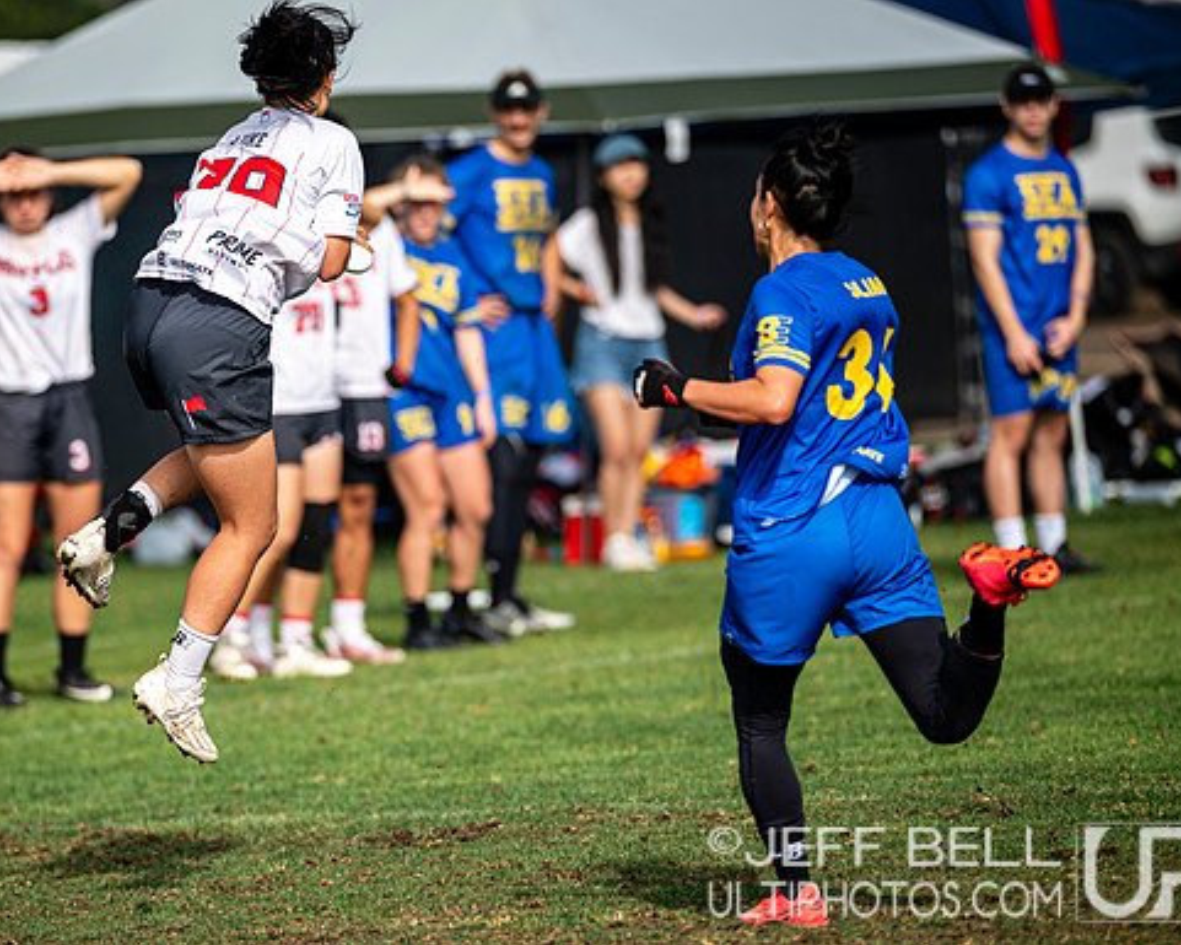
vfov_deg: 4.5
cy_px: 532
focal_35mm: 343
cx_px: 441
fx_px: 11991
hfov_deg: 5.6
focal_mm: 260
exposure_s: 1/2500
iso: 125
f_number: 3.2
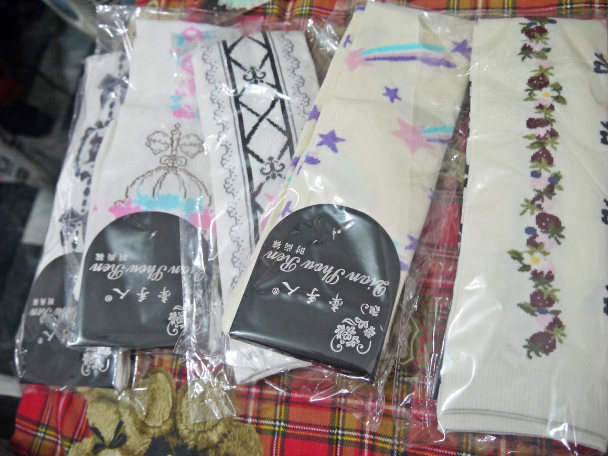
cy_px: 225
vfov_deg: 48.2
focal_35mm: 29
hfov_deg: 61.7
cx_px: 306
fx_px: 509
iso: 640
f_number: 3.5
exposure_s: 1/60
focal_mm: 14
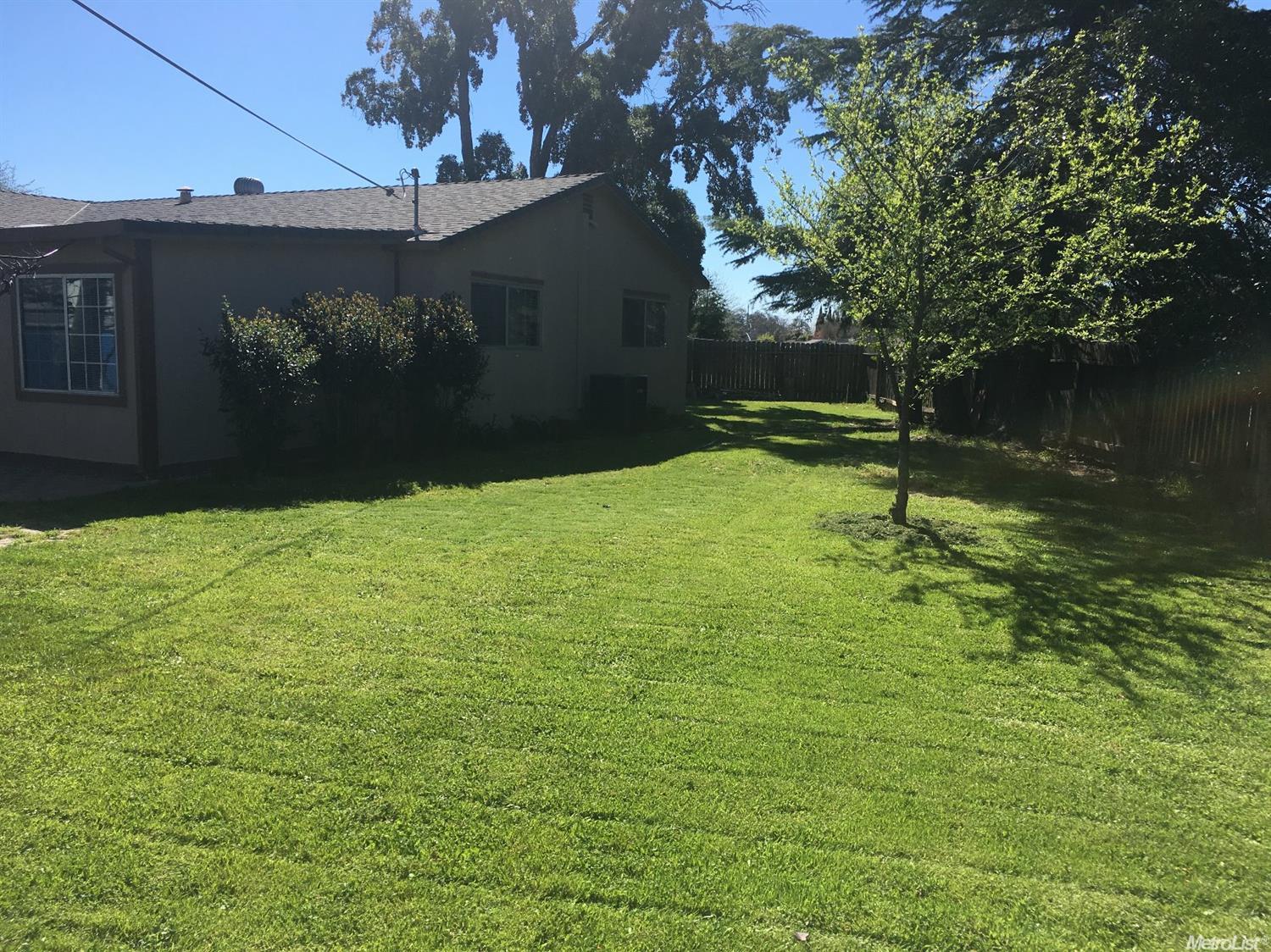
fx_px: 1064
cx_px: 636
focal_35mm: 29
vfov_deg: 48.2
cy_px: 476
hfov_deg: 61.7
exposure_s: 1/1603
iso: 25
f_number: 2.2
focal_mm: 4.15
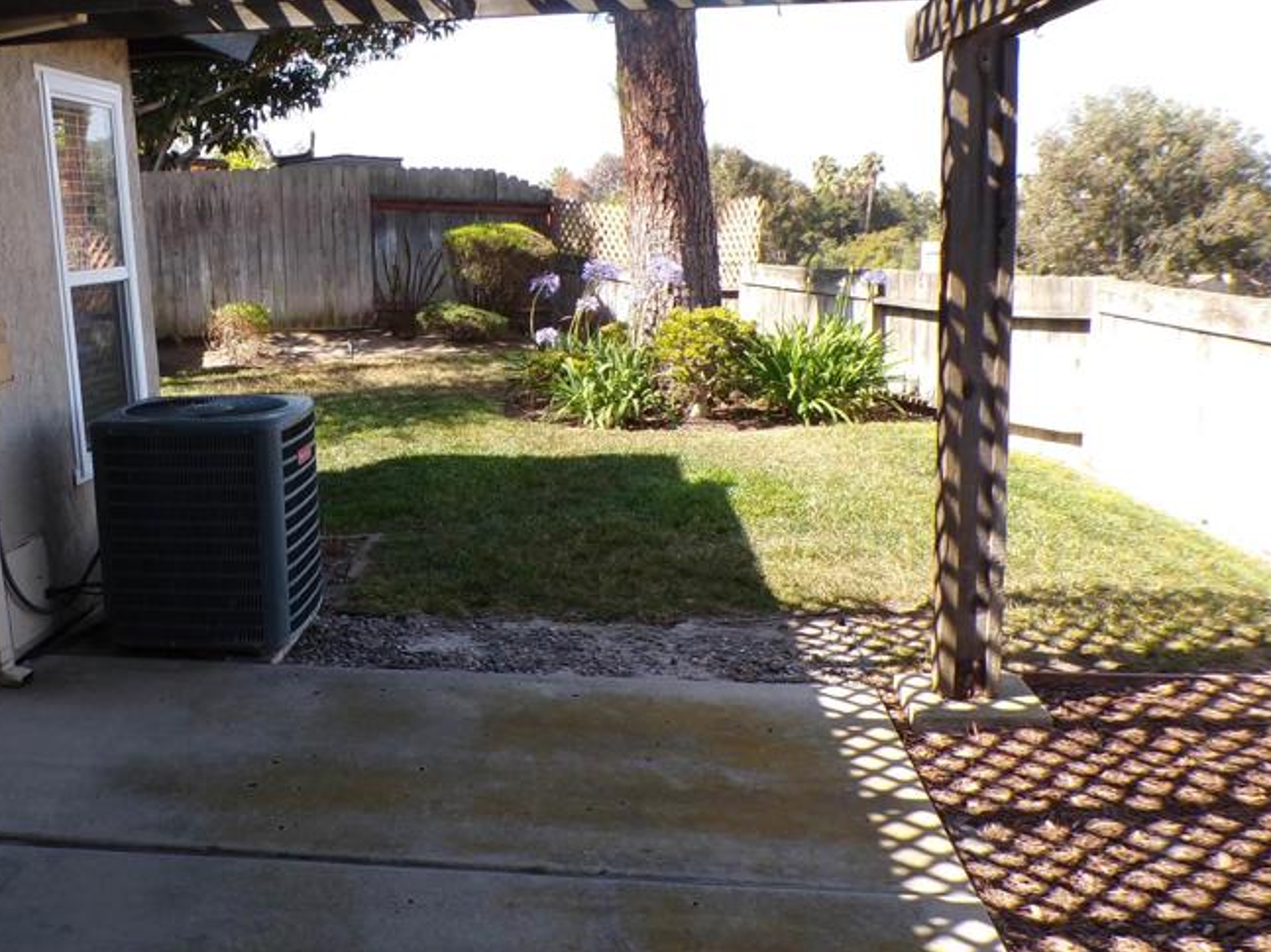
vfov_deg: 37.7
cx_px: 442
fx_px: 1395
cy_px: 532
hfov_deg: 48.3
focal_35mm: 38
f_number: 4.4
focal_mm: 4.3
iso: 100
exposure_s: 1/200
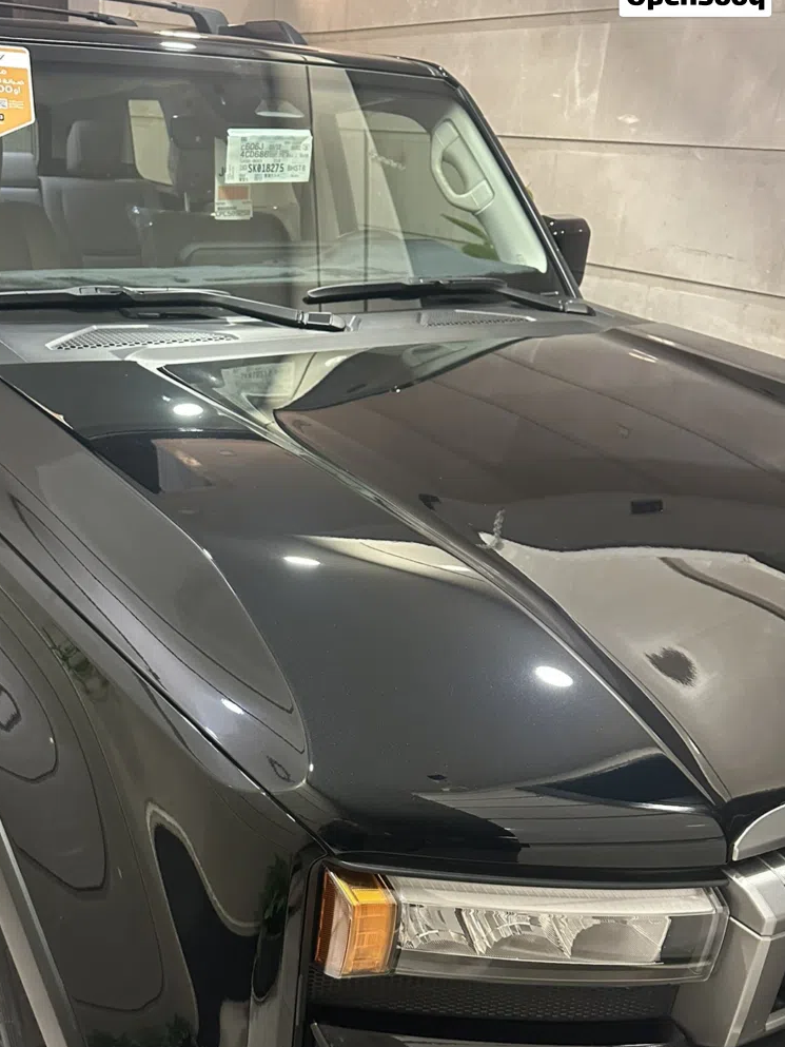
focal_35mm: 33
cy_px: 635
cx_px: 258
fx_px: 998
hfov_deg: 42.3
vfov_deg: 54.9
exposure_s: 1/50
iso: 800
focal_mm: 6.86
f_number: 1.78
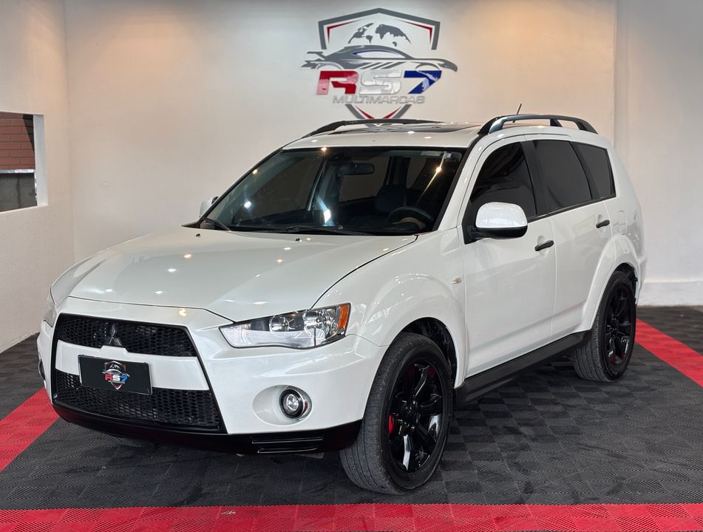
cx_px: 352
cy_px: 266
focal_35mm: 52
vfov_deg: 28.2
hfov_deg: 36.7
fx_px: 1060
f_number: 1.6
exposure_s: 1/144
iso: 25
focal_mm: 5.96
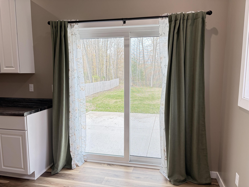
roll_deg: +1.0
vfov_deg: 53.1
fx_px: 187
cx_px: 124
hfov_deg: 67.3
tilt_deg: -6.8
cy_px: 94
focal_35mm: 26
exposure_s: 1/120
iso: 160
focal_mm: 5.96
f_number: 1.6
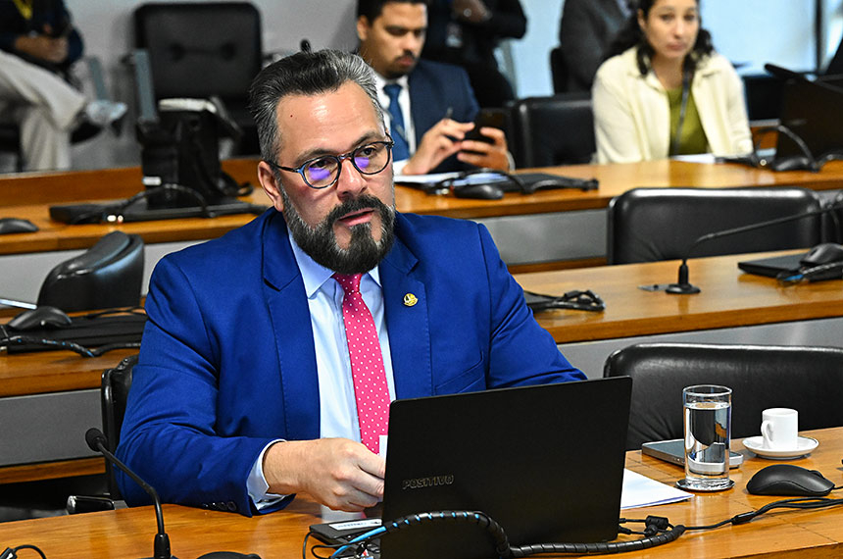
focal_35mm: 126
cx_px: 422
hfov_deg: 16.3
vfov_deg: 10.8
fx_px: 2945
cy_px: 280
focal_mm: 84
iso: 5000
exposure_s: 1/125
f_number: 5
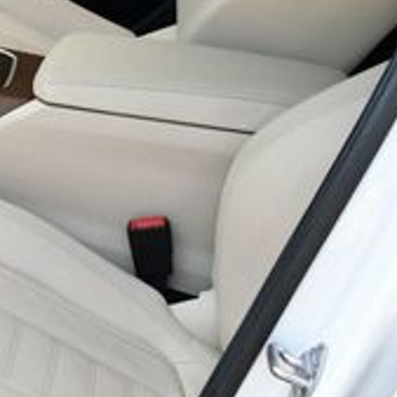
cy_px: 117
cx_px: -209
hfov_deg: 14.0
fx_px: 1505
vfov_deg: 15.0
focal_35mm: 116
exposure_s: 1/250
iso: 400
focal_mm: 18
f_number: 4
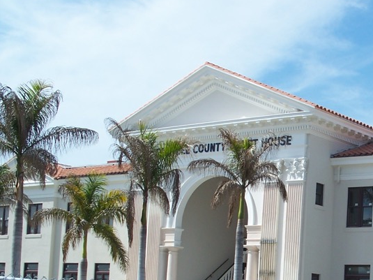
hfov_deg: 22.9
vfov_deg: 17.5
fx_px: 894
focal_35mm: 83
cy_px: 260
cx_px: 340
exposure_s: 1/640
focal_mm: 7.8
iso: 64
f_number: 4
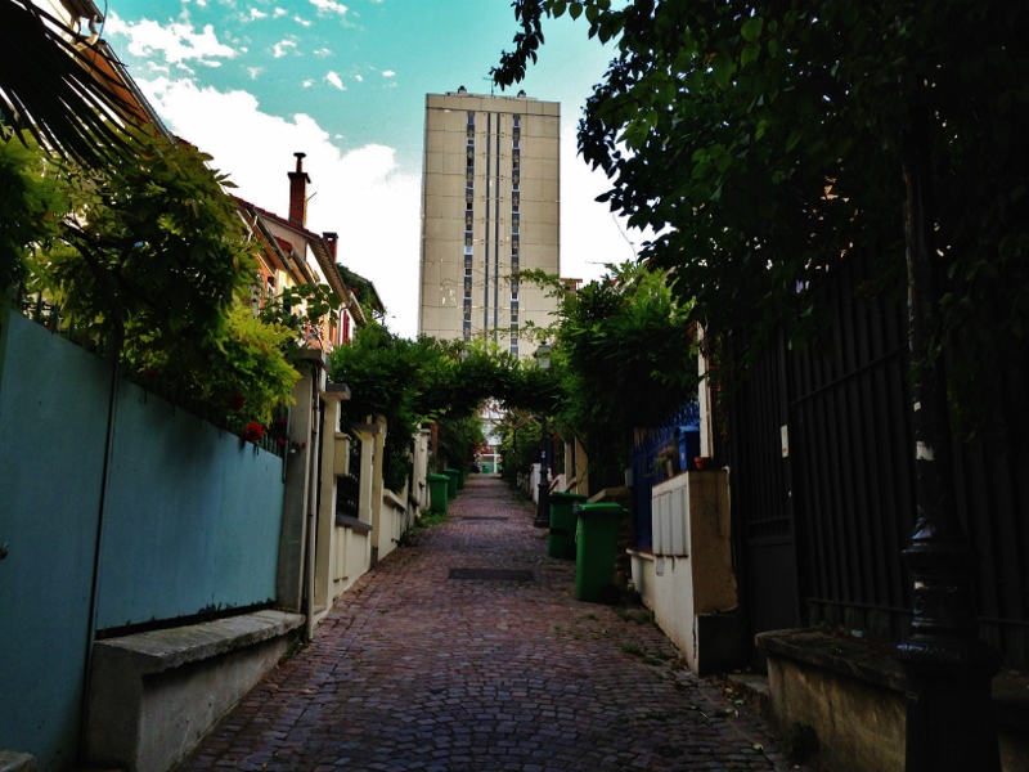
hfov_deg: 55.4
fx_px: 981
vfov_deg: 42.9
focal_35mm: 33
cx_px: 514
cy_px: 386
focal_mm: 4.13
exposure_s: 1/256
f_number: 2.4
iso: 50
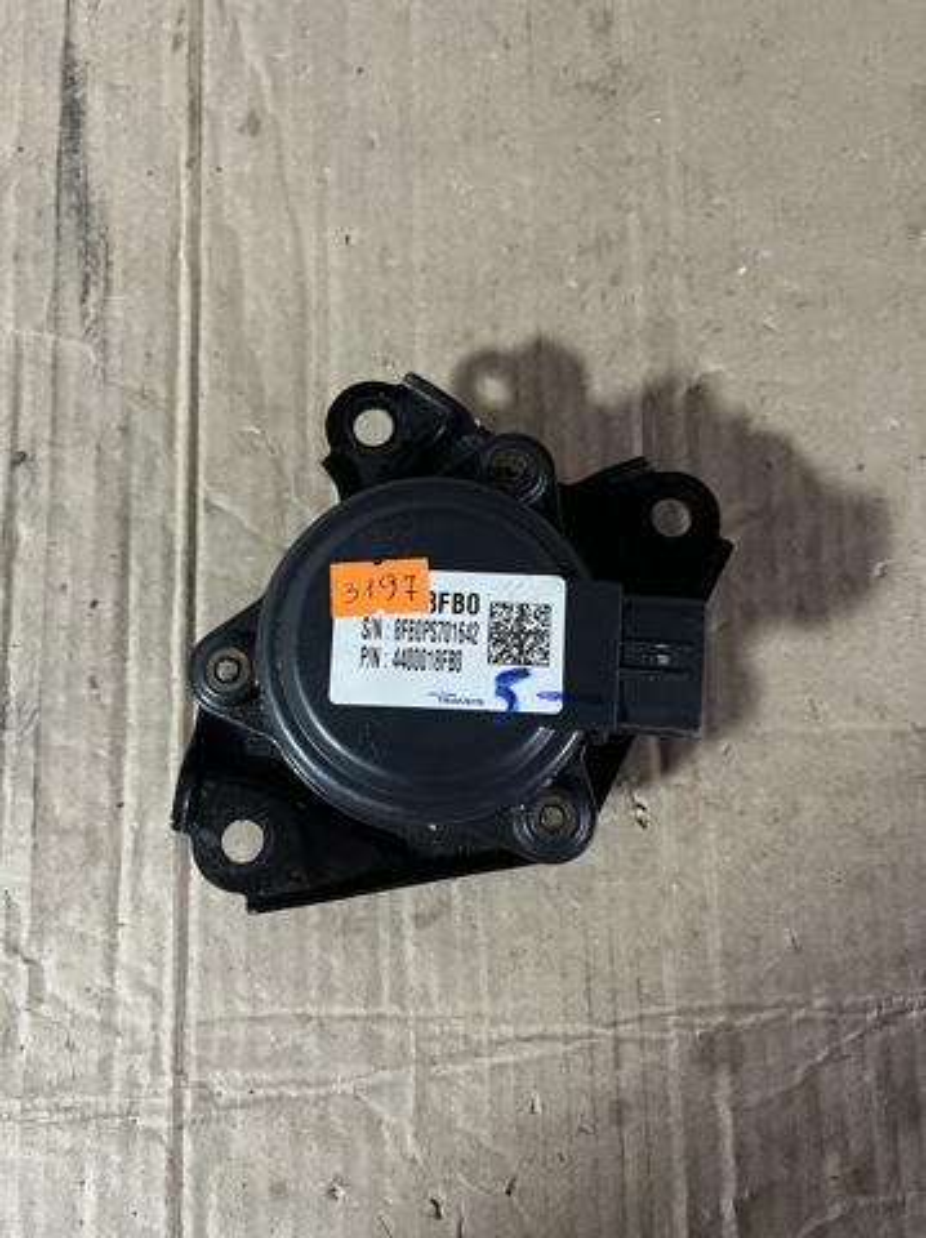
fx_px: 929
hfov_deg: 53.0
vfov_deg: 67.4
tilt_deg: -80.1
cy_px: 619
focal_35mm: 26
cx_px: 463
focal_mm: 5.1
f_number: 1.6
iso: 500
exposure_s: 1/33
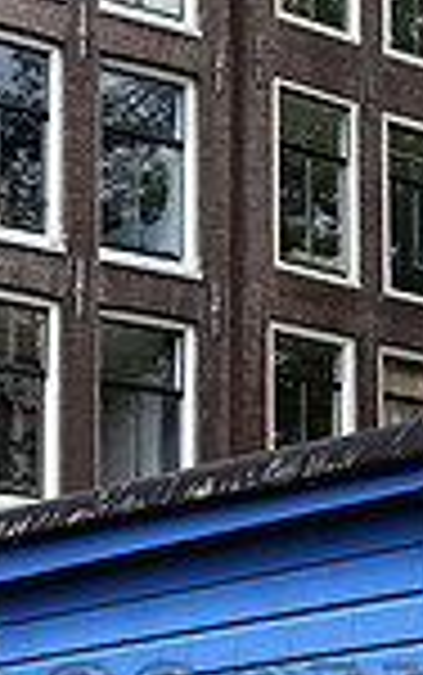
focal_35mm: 134
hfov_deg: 9.7
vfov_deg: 15.2
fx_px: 2467
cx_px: 486
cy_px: 718
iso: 720
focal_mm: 34
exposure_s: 1/400
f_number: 9
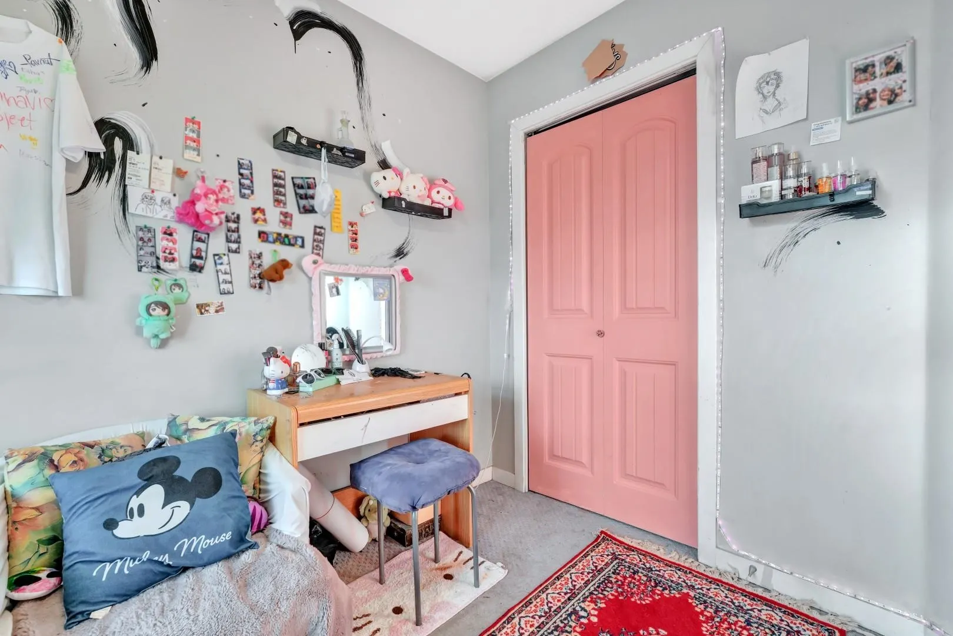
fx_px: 410
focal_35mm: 16
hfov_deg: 98.5
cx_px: 476
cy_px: 318
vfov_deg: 75.5
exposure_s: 1/40
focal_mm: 15.5
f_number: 8
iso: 400
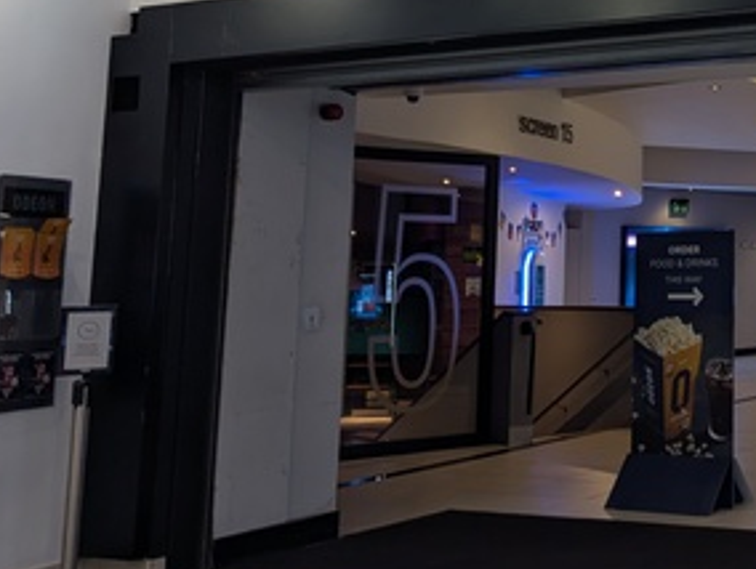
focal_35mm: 54
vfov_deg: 26.5
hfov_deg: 31.4
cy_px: 96
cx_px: 839
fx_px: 1181
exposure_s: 1/100
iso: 154
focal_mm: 6.9
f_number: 1.68
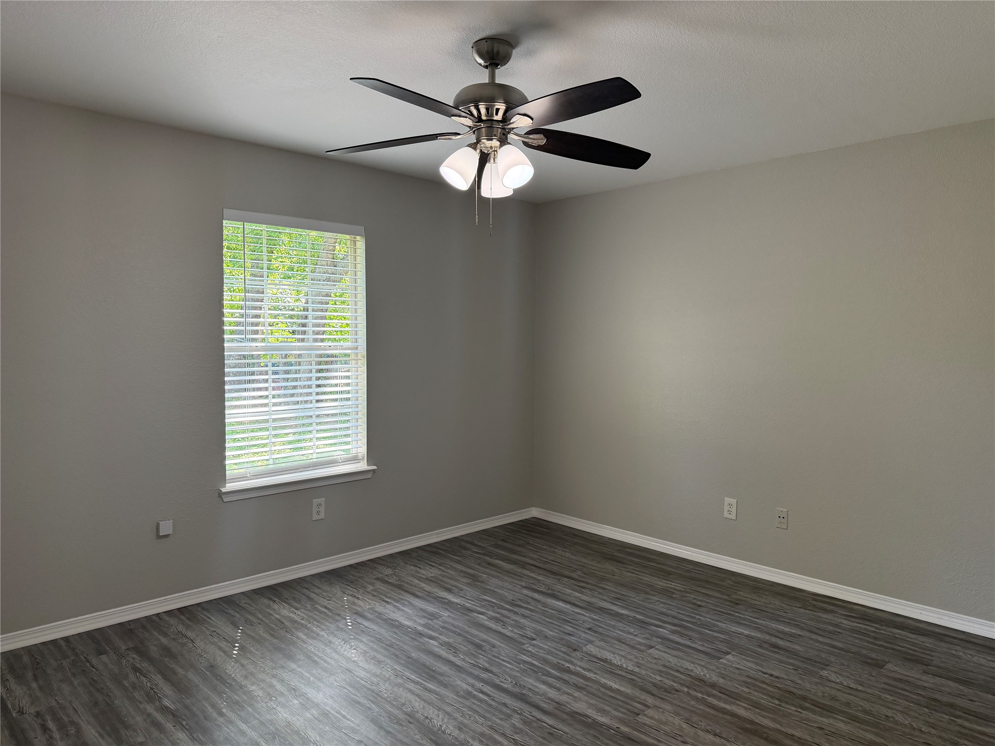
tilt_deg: -4.3
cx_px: 498
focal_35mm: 24
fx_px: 690
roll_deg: -0.5
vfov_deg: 56.8
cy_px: 373
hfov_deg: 71.6
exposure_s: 1/137
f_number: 1.78
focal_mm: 6.76
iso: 200
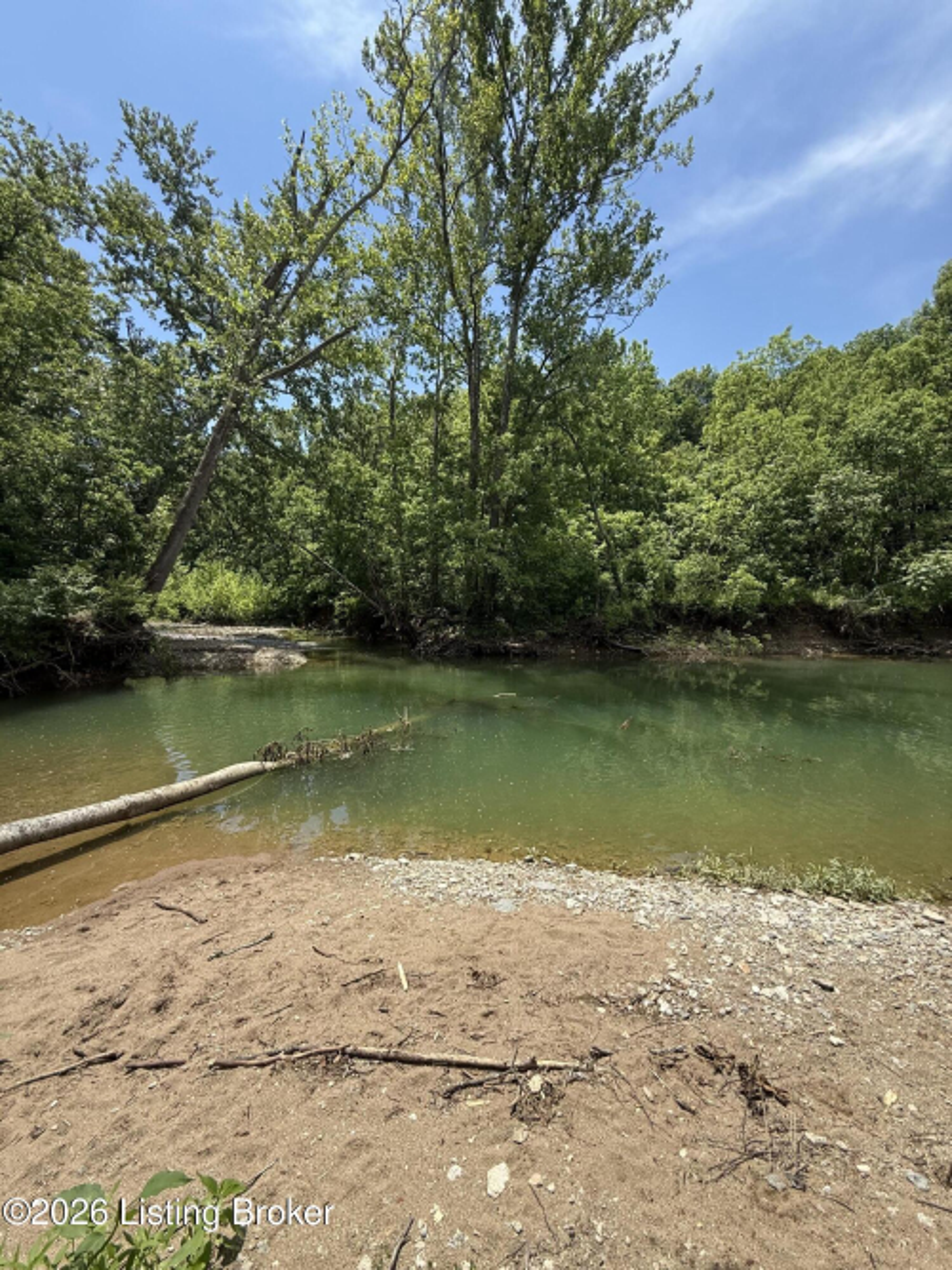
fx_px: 514
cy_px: 635
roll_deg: -0.1
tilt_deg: -2.7
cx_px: 476
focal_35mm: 14
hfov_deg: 85.7
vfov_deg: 102.1
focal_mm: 2.22
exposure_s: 1/864
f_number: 2.2
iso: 50
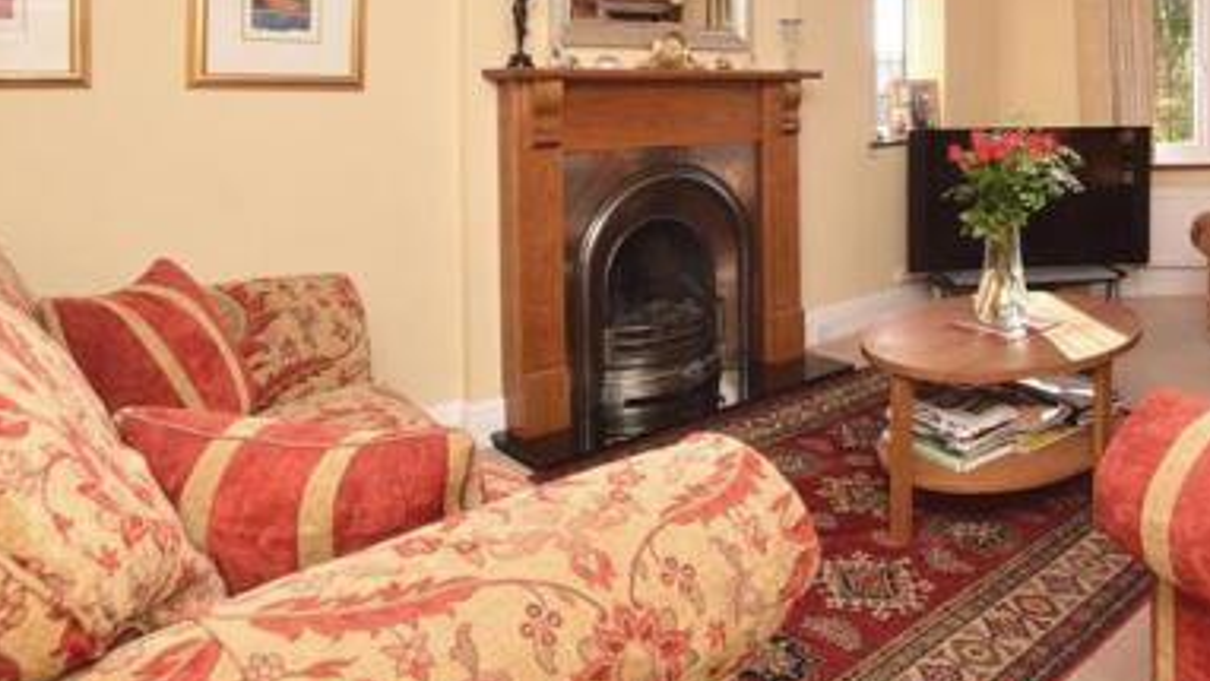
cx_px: 852
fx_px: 866
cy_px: 103
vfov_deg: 40.5
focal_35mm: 27
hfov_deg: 67.0
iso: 400
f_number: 10
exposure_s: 1/200
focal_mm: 10
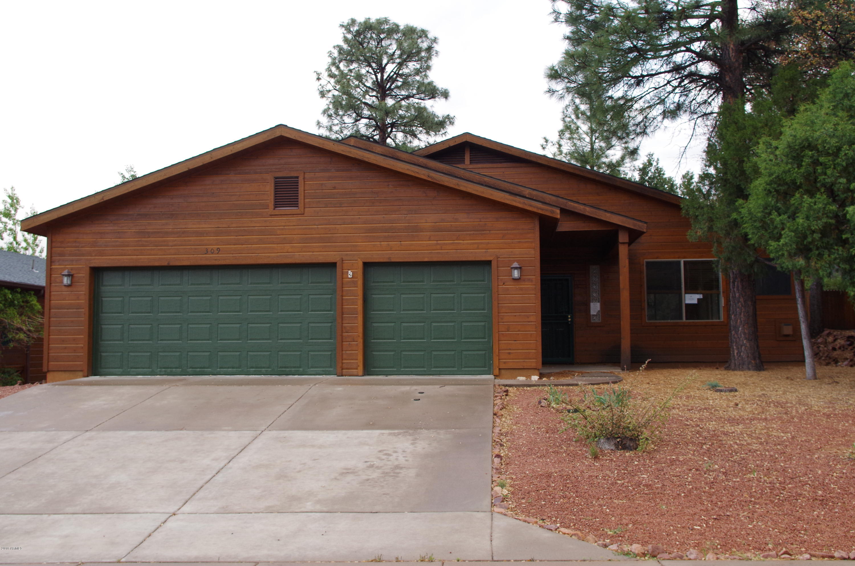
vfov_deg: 36.7
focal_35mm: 36
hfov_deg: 53.2
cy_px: 283
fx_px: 853
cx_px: 428
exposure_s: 1/50
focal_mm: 24.38
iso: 400
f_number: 8
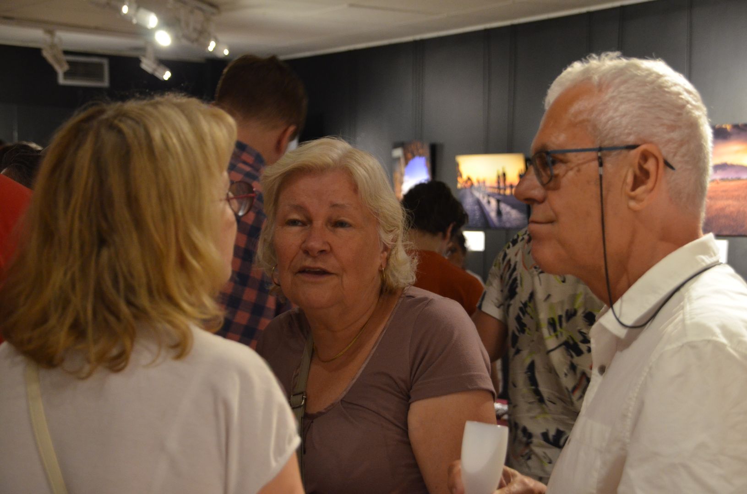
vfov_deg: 15.1
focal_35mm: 90
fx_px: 1863
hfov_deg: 22.7
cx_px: 374
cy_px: 247
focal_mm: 60
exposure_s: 1/30
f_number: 5
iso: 1600
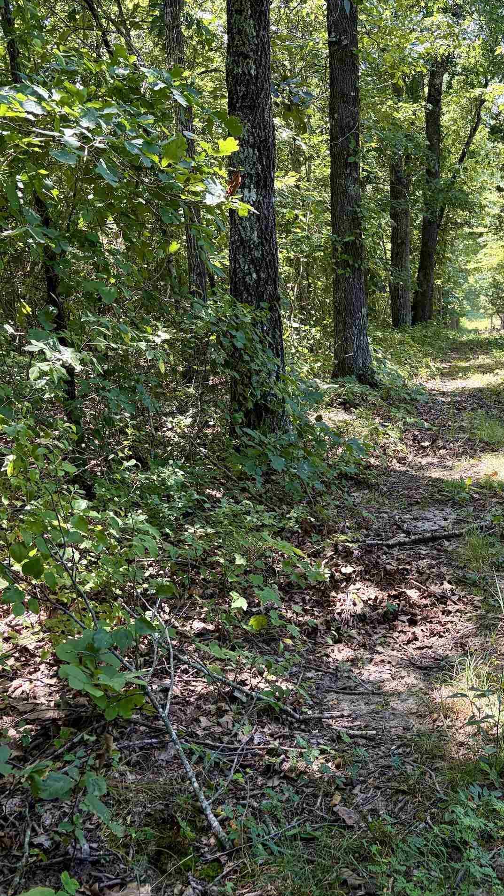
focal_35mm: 38
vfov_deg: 52.8
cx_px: 458
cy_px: 448
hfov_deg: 29.8
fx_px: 903
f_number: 1.6
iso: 64
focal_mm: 5.96
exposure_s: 1/194
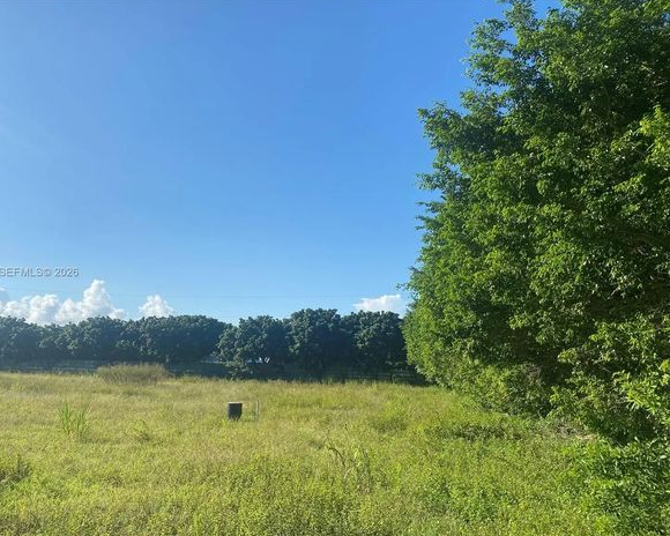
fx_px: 555
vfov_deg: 51.5
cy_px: 273
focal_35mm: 28
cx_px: 304
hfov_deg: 62.1
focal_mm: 4.25
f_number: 1.8
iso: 32
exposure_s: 1/3401
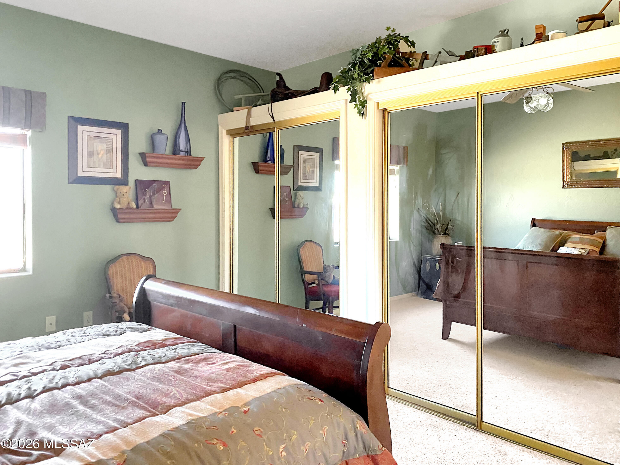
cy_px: 232
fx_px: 466
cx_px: 310
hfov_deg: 67.3
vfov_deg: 53.1
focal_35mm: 26
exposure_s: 1/33
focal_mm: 4.25
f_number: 1.8
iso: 640
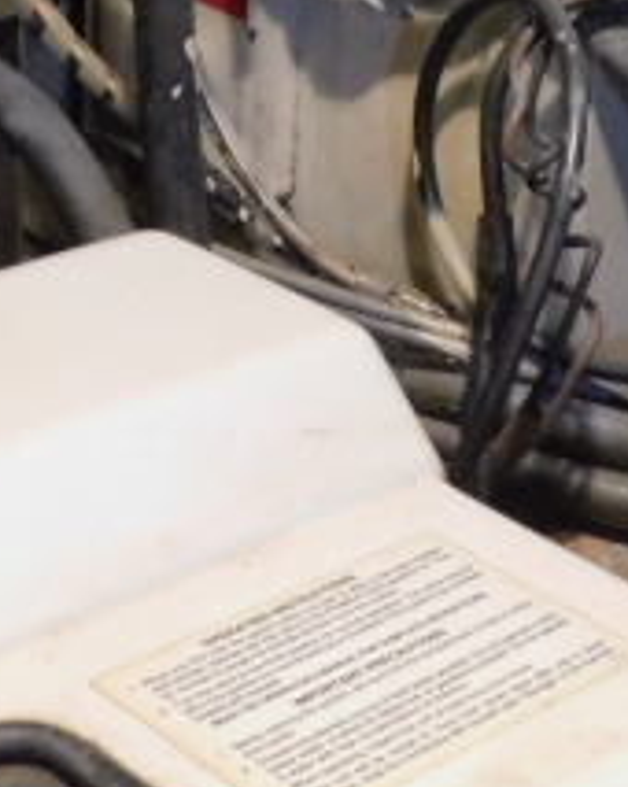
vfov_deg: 16.6
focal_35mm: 110
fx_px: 2559
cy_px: -207
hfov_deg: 14.0
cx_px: 177
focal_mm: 5.3
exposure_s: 1/8
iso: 800
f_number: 3.2
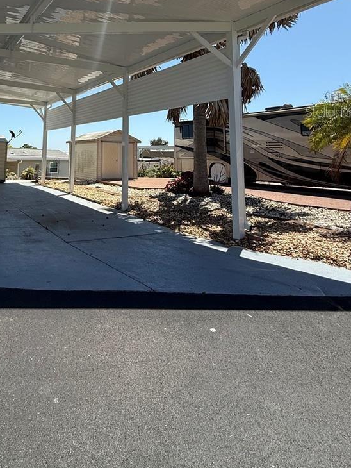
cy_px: 112
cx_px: 78
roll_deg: -0.8
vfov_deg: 68.6
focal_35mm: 23
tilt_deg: +9.3
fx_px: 311
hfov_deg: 55.4
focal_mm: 2.22
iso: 50
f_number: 2.2
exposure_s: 1/1698
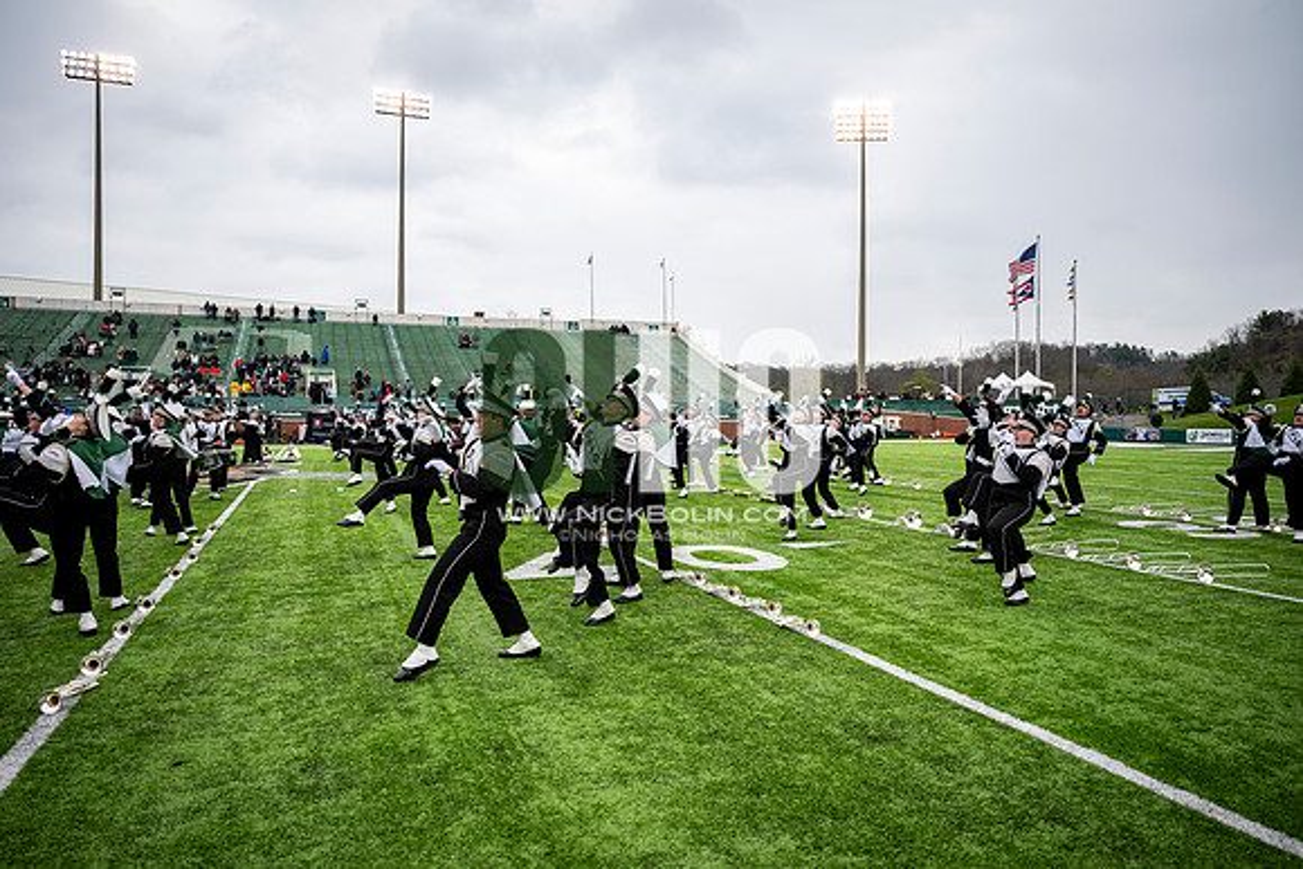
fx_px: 869
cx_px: 652
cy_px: 434
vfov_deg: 53.2
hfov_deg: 73.7
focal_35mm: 24
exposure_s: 1/500
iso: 100
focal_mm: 24
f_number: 2.8
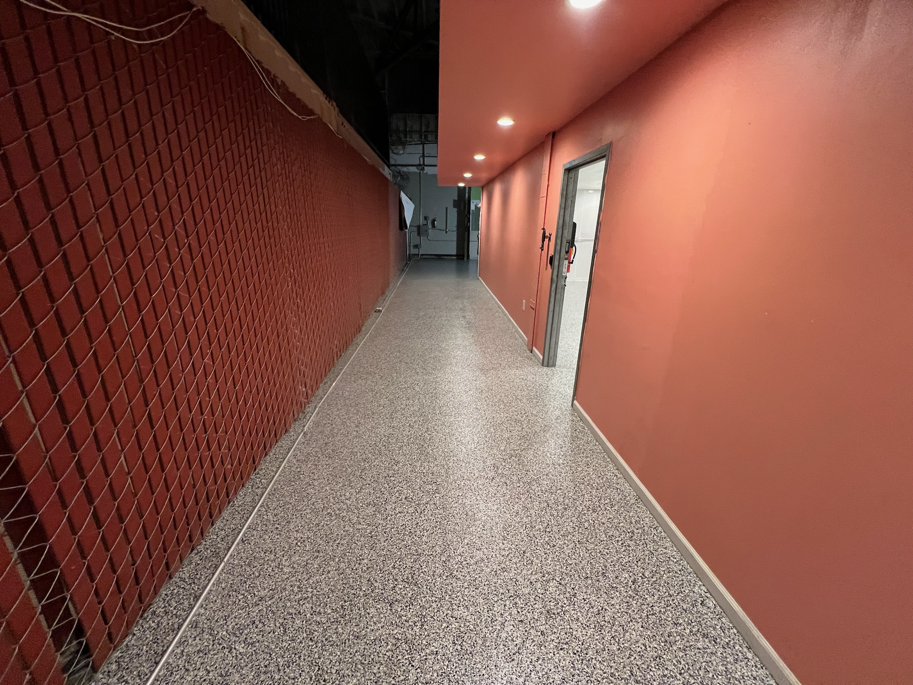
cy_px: 342
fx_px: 343
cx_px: 456
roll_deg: +0.3
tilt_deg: -19.3
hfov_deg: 106.2
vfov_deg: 89.9
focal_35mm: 13
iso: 400
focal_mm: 1.57
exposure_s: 1/60
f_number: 1.8
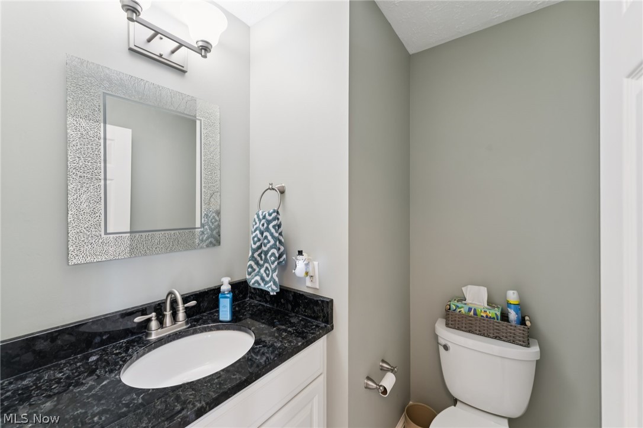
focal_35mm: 14
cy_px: 214
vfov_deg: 81.2
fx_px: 250
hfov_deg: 104.3
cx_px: 322
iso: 250
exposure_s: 1/8
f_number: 5.6
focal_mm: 14
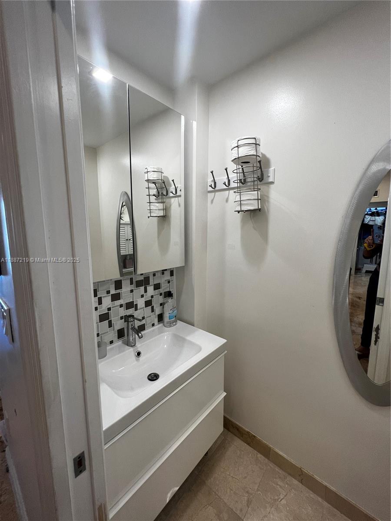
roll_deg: +0.1
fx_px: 196
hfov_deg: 89.9
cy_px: 260
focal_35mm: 13
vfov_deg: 106.2
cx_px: 196
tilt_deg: -8.5
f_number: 1.8
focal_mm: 1.57
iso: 125
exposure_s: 1/120
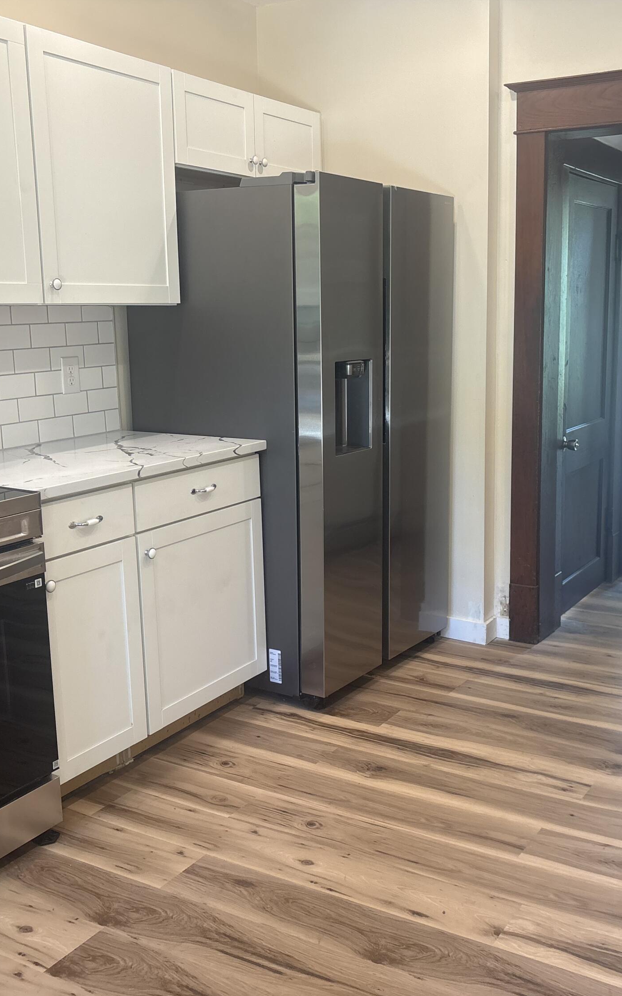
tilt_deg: -10.4
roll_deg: +1.1
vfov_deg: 52.7
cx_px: 378
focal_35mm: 37
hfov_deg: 34.3
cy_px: 496
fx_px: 1003
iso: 100
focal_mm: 5.96
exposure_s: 1/60
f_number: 1.6
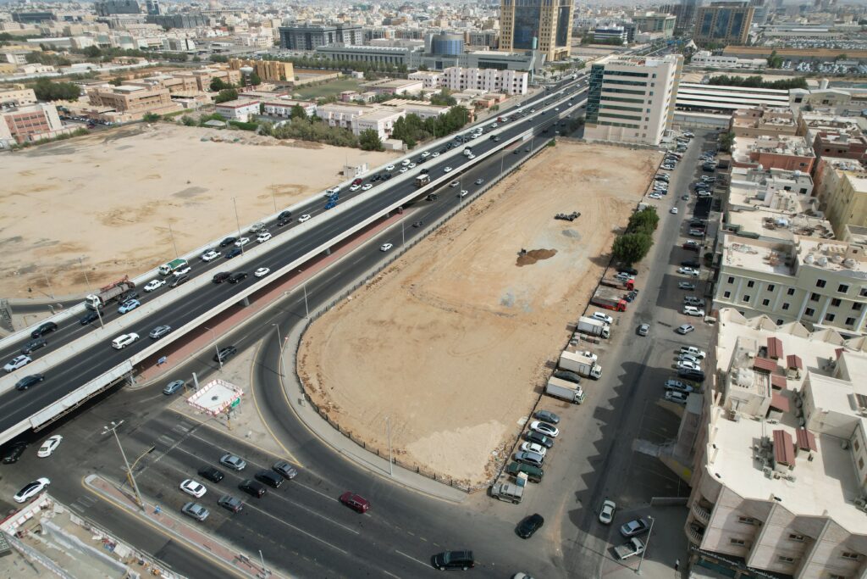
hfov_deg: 78.6
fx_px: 530
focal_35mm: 22
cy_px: 290
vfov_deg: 57.2
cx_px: 434
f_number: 2.8
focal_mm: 8.38
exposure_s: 1/2500
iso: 110
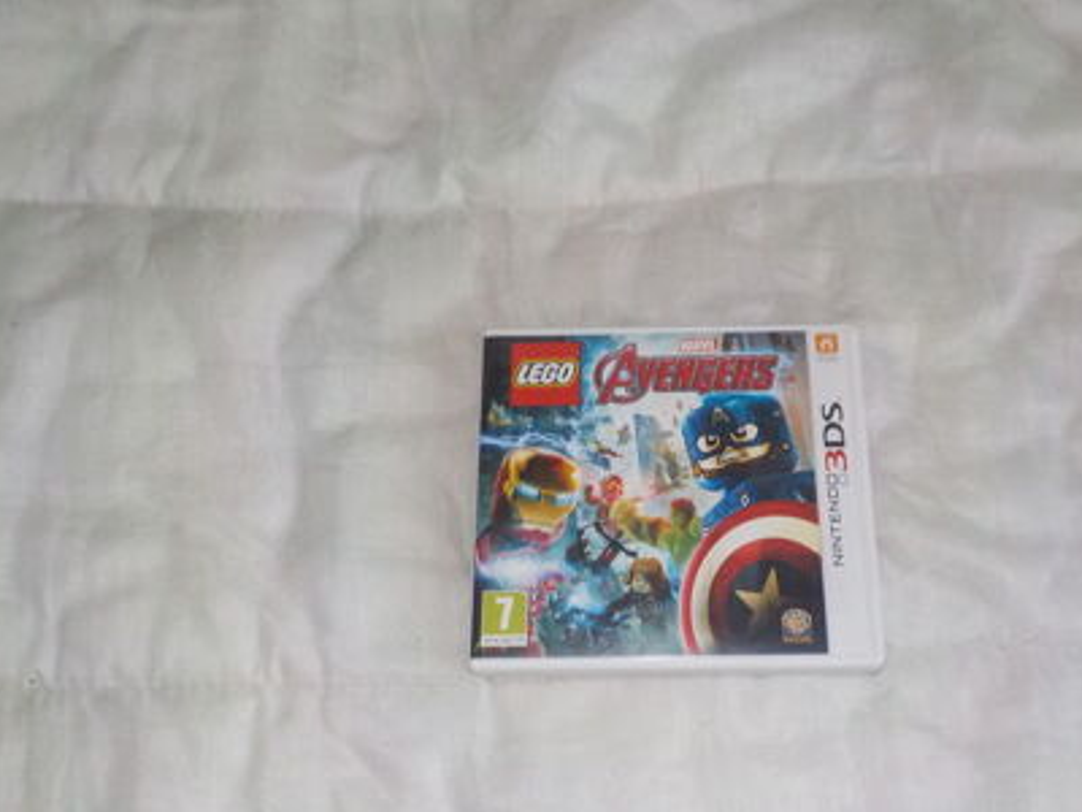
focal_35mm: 36
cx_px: 628
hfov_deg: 51.1
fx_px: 1125
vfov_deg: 39.6
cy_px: 441
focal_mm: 4.1
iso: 200
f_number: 3.3
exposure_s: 1/30
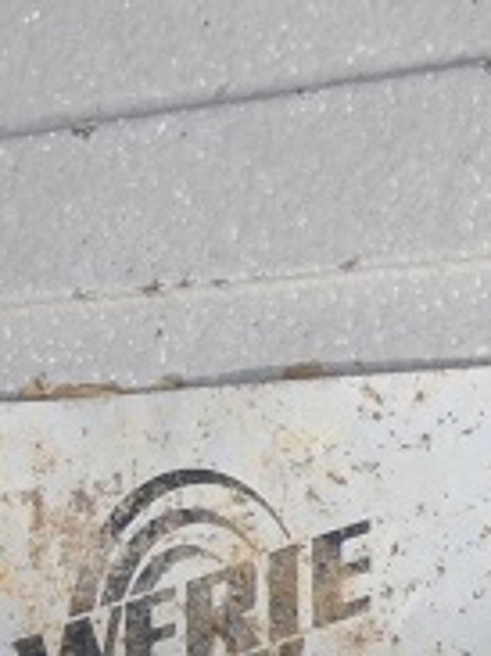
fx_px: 1988
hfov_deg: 13.0
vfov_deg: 18.4
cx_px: 824
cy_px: 584
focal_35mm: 105
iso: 125
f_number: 4.1
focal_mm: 4.3
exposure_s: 1/1250
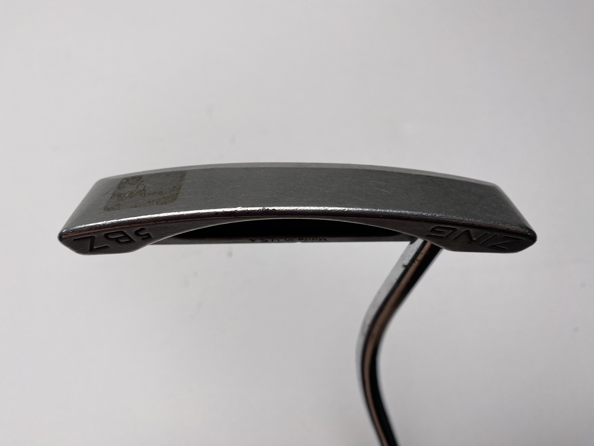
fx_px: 429
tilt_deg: -64.2
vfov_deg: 54.9
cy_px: 223
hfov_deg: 69.4
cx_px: 297
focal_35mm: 25
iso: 32
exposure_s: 1/429
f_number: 1.8
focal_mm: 4.25
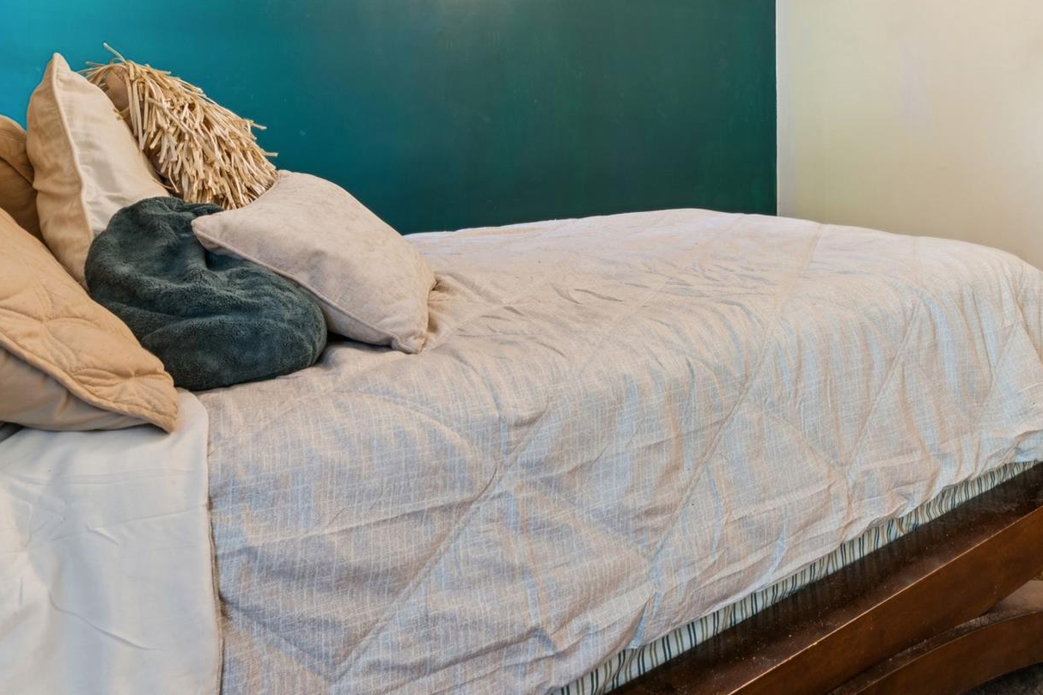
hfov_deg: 59.4
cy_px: 138
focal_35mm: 28
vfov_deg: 43.7
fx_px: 821
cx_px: 844
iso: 200
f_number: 13
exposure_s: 2.5
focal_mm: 16.8
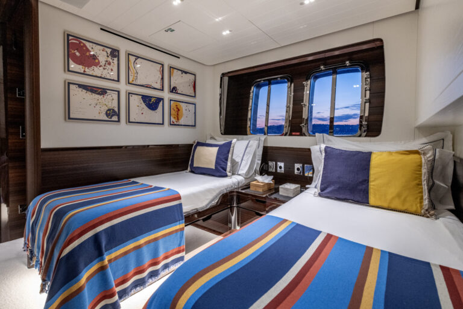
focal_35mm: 16
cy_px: 154
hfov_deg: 96.7
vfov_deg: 73.7
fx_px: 206
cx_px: 232
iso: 1000
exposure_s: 1/20
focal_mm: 16
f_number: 8
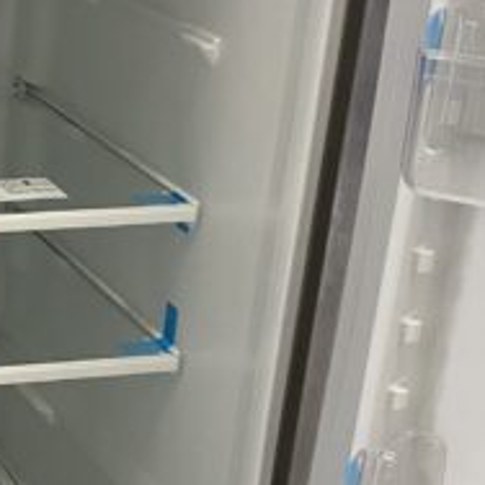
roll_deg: -2.9
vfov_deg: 17.7
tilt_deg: -21.7
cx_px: -129
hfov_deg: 16.8
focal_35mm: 98
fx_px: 1553
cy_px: 348
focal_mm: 4.25
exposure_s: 1/66
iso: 100
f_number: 1.8
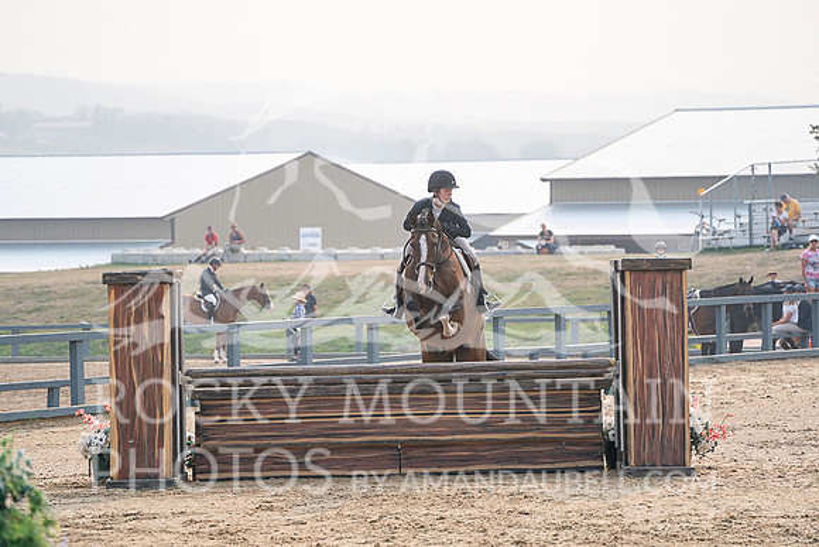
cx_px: 410
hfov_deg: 9.8
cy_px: 274
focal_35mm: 209
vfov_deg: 6.6
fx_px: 4756
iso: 500
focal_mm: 209
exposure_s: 1/1000
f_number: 5.6
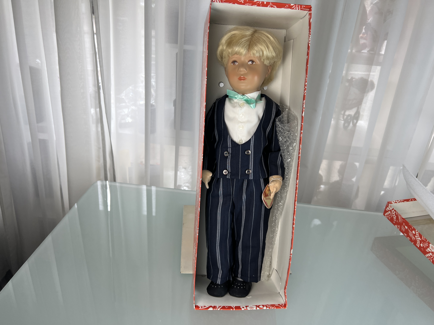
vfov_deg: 53.1
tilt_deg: -27.1
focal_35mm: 26
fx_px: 326
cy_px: 162
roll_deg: -3.5
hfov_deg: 67.3
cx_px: 217
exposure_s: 1/323
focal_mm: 5.7
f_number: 1.5
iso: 50
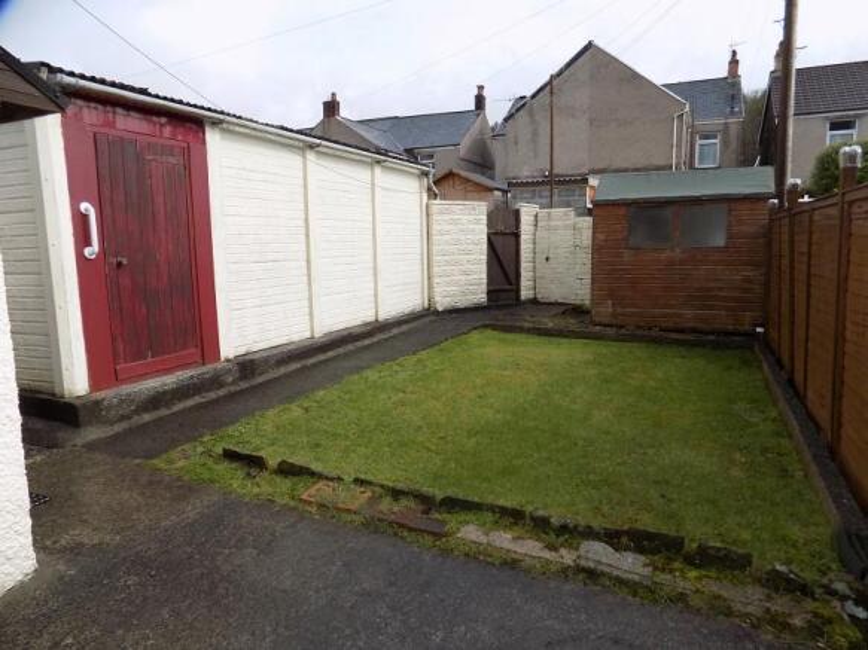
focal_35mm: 23
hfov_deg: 73.9
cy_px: 325
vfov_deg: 58.9
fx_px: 577
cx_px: 434
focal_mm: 4
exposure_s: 1/500
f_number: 3.1
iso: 80
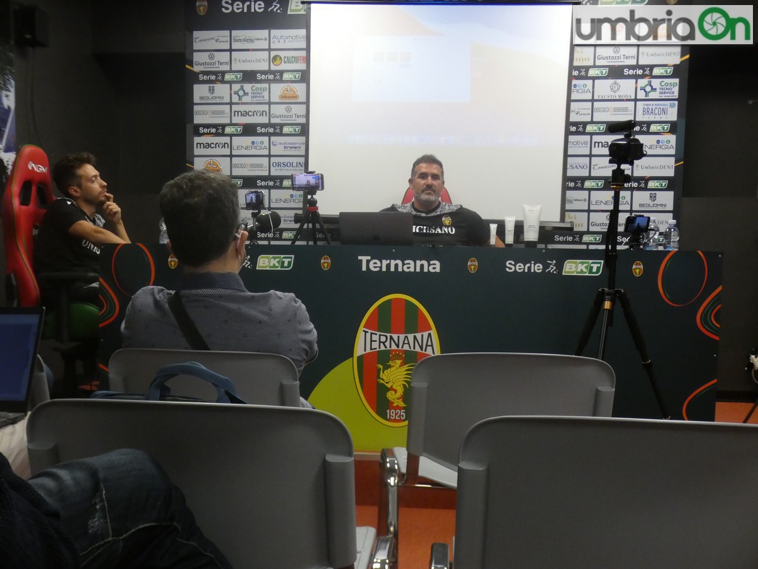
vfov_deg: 36.8
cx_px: 379
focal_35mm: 39
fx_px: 854
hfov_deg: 47.9
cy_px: 284
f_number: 3.6
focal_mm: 7.1
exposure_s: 1/80
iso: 640
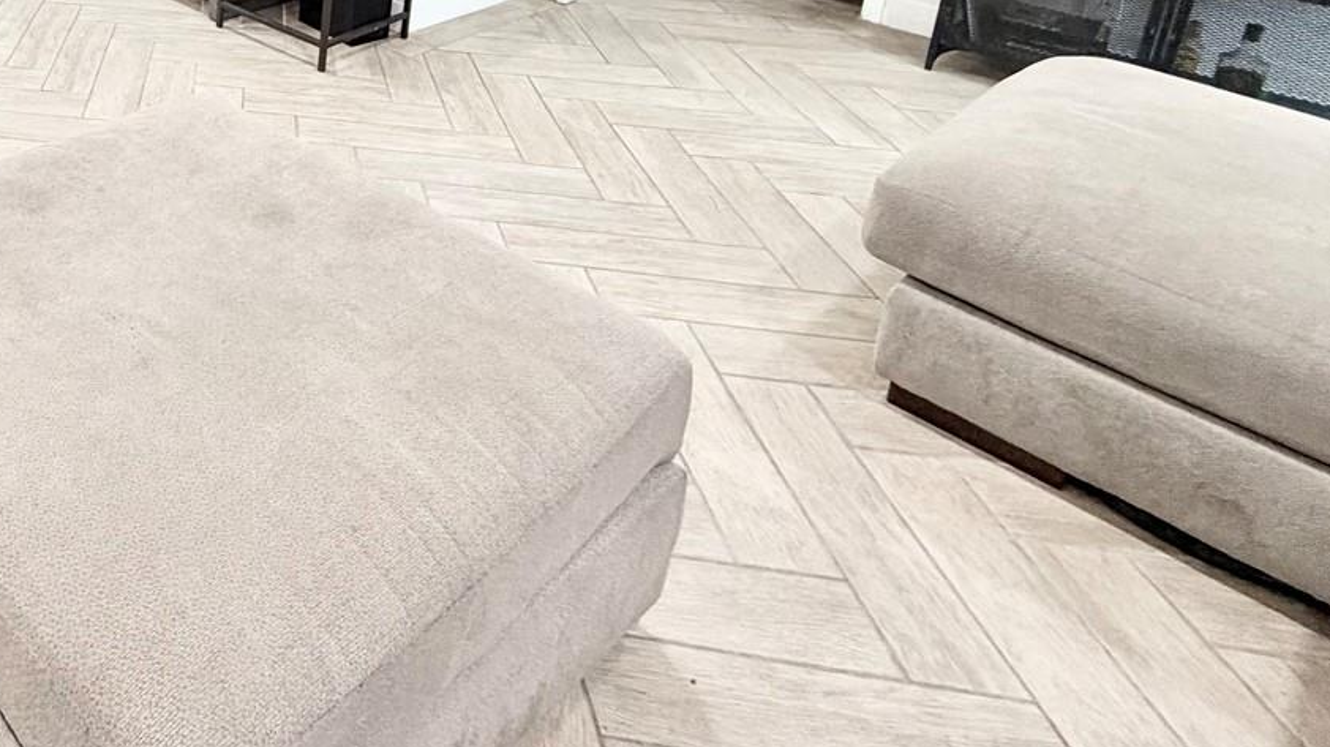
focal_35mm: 29
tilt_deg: -15.4
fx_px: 1022
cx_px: 77
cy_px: -115
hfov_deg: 55.1
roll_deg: -0.5
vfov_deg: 33.7
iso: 200
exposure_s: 1/60
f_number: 2.2
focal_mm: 2.22
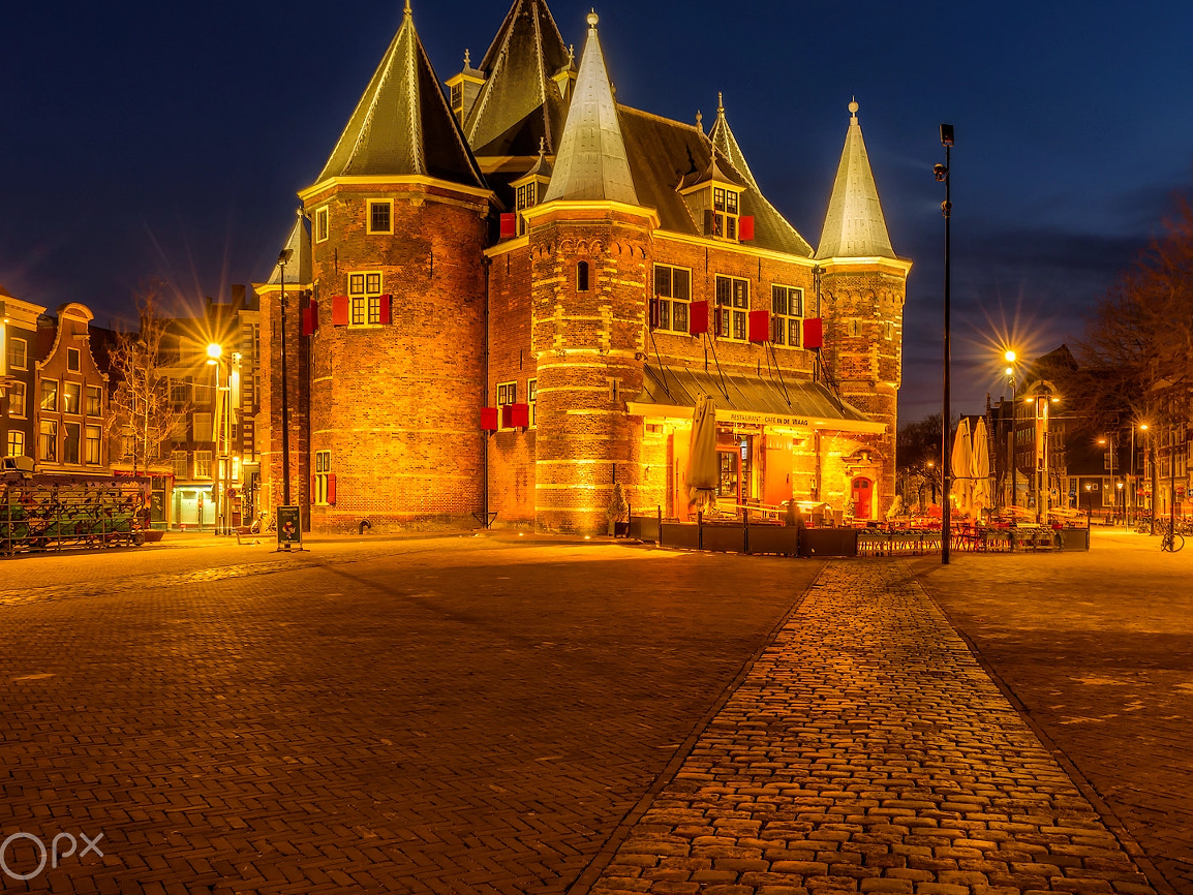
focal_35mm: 32
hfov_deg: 56.6
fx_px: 1103
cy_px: 440
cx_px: 674
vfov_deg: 44.2
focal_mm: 24
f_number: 16
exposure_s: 10
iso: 200
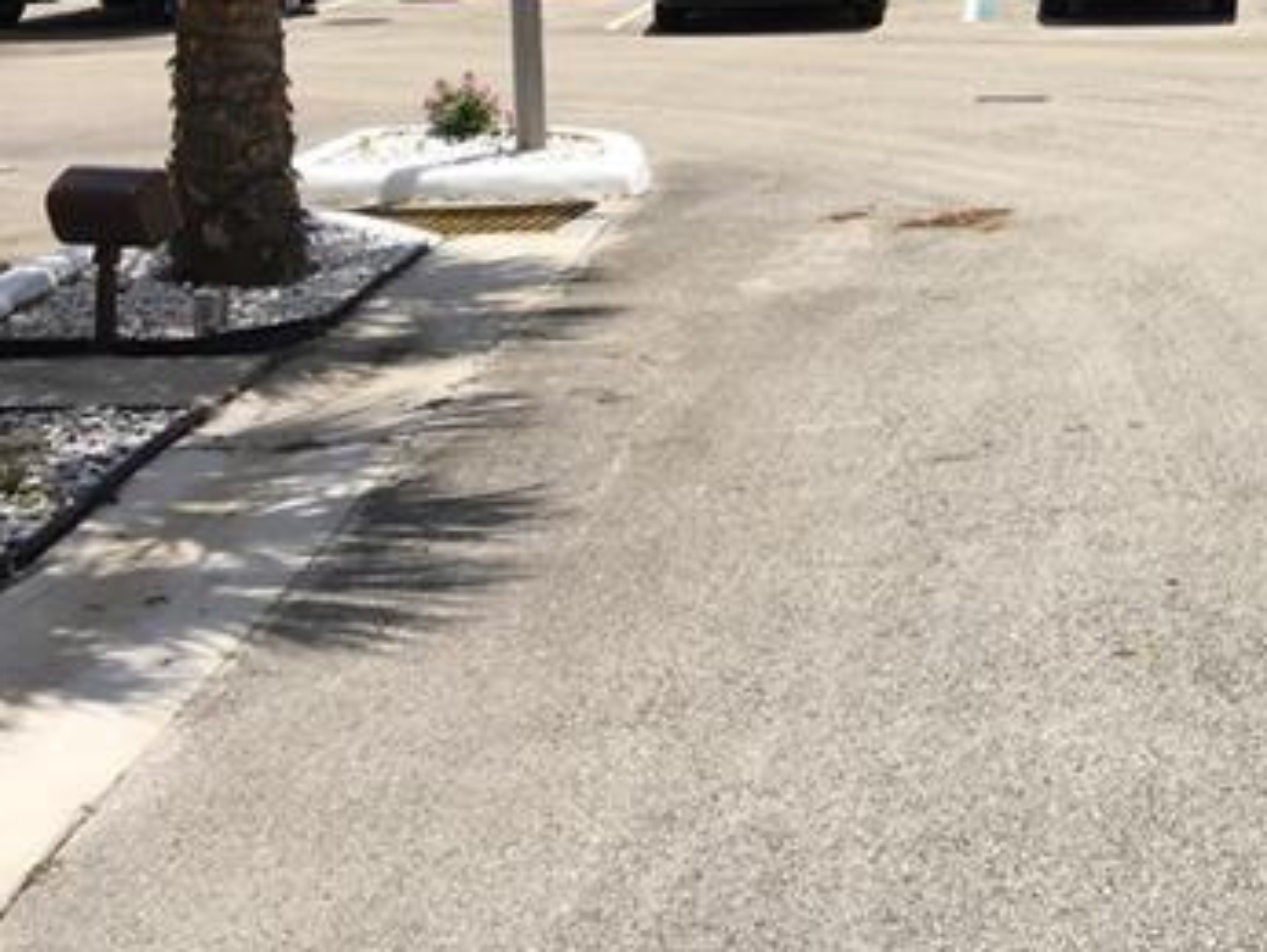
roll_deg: -0.5
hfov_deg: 26.6
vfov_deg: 20.8
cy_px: -114
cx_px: 1395
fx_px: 2454
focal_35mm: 67
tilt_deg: -1.9
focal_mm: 4.15
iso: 25
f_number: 2.2
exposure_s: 1/1876
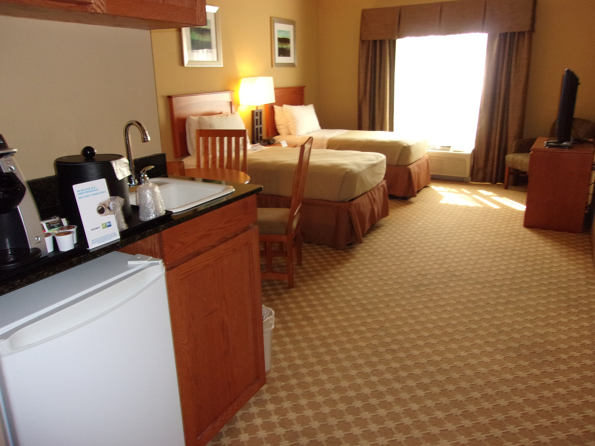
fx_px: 464
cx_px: 298
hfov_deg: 65.3
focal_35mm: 27
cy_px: 223
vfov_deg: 51.4
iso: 200
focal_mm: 4.9
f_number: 3
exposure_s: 1/34
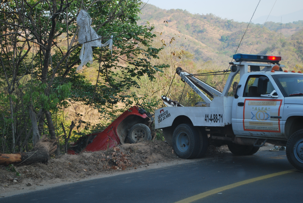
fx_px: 695
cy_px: 102
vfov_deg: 16.6
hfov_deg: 24.6
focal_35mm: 82
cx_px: 152
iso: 140
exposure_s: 1/125
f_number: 5.6
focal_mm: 55
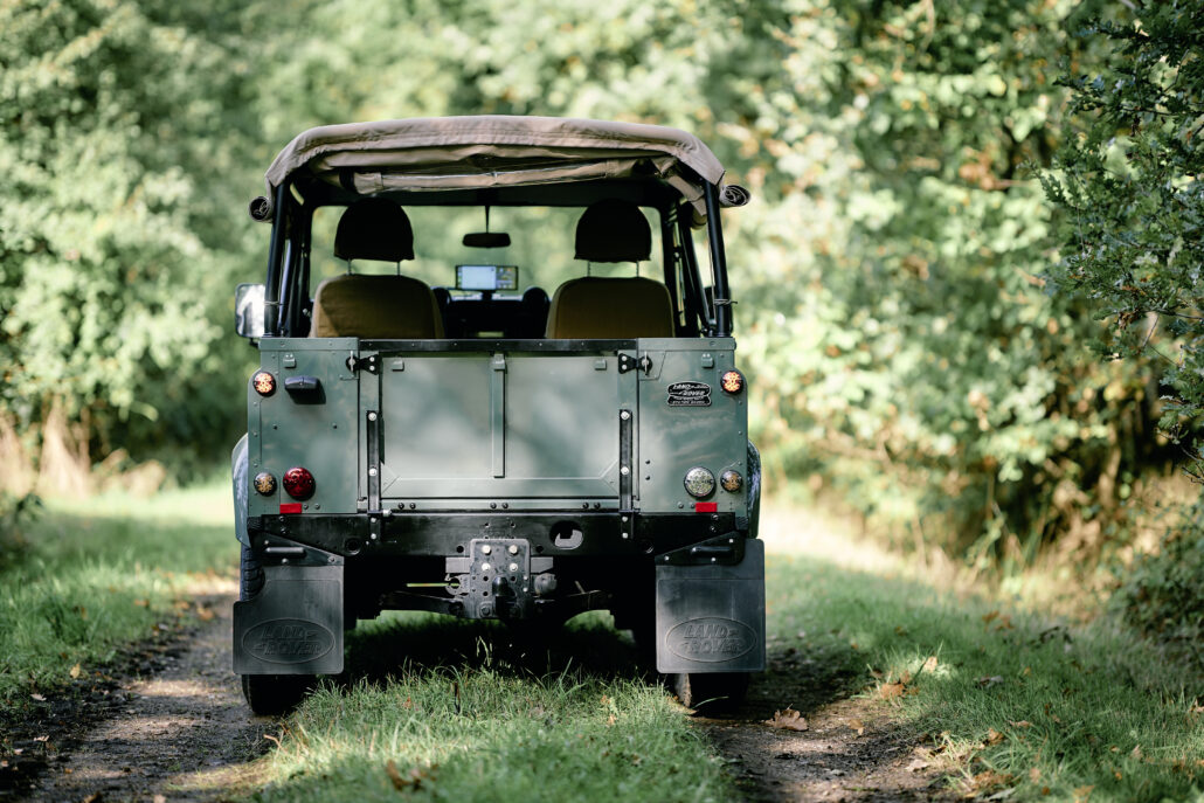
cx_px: 602
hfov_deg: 19.5
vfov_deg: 13.0
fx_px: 3512
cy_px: 402
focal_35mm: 105
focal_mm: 105
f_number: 1.4
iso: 200
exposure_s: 1/800
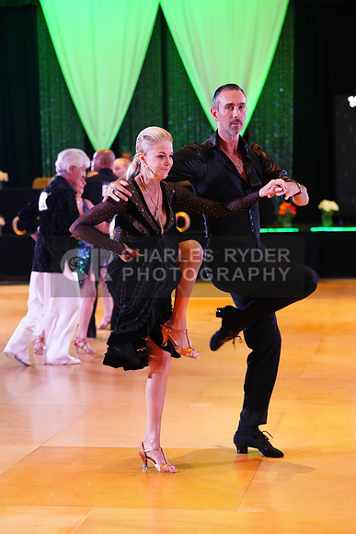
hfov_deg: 17.5
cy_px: 267
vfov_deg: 26.0
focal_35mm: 78
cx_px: 178
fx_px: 1156
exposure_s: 1/320
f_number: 2.8
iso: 5000
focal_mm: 78
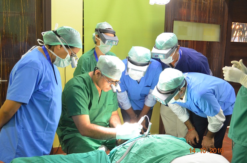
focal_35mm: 39
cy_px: 82
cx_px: 124
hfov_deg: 49.6
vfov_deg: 34.1
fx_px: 267
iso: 1600
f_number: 4.2
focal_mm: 26
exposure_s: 1/30
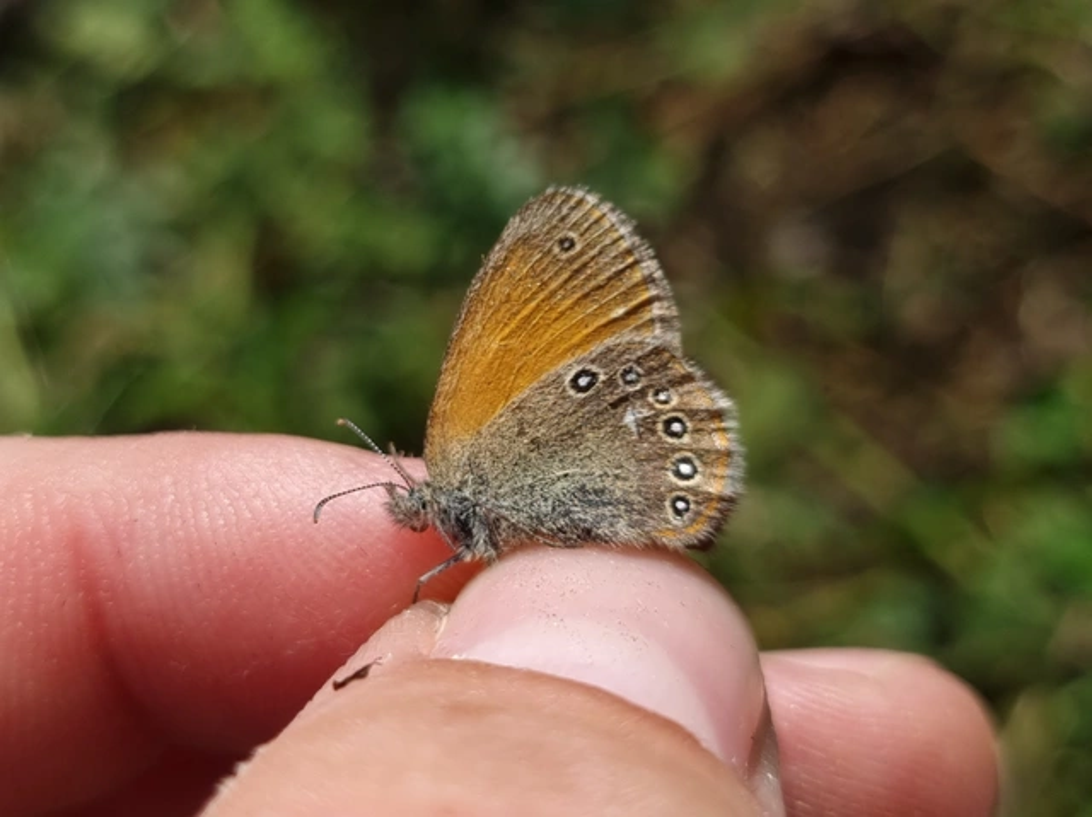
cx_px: 546
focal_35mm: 26
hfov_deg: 67.3
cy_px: 408
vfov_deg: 53.0
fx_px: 820
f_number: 1.8
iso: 50
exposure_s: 1/2500
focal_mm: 5.4
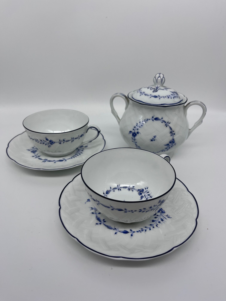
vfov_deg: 67.3
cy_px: 150
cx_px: 113
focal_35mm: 26
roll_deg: -1.2
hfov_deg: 53.1
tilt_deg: -31.1
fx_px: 226
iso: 50
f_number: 1.6
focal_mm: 5.1
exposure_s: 1/508
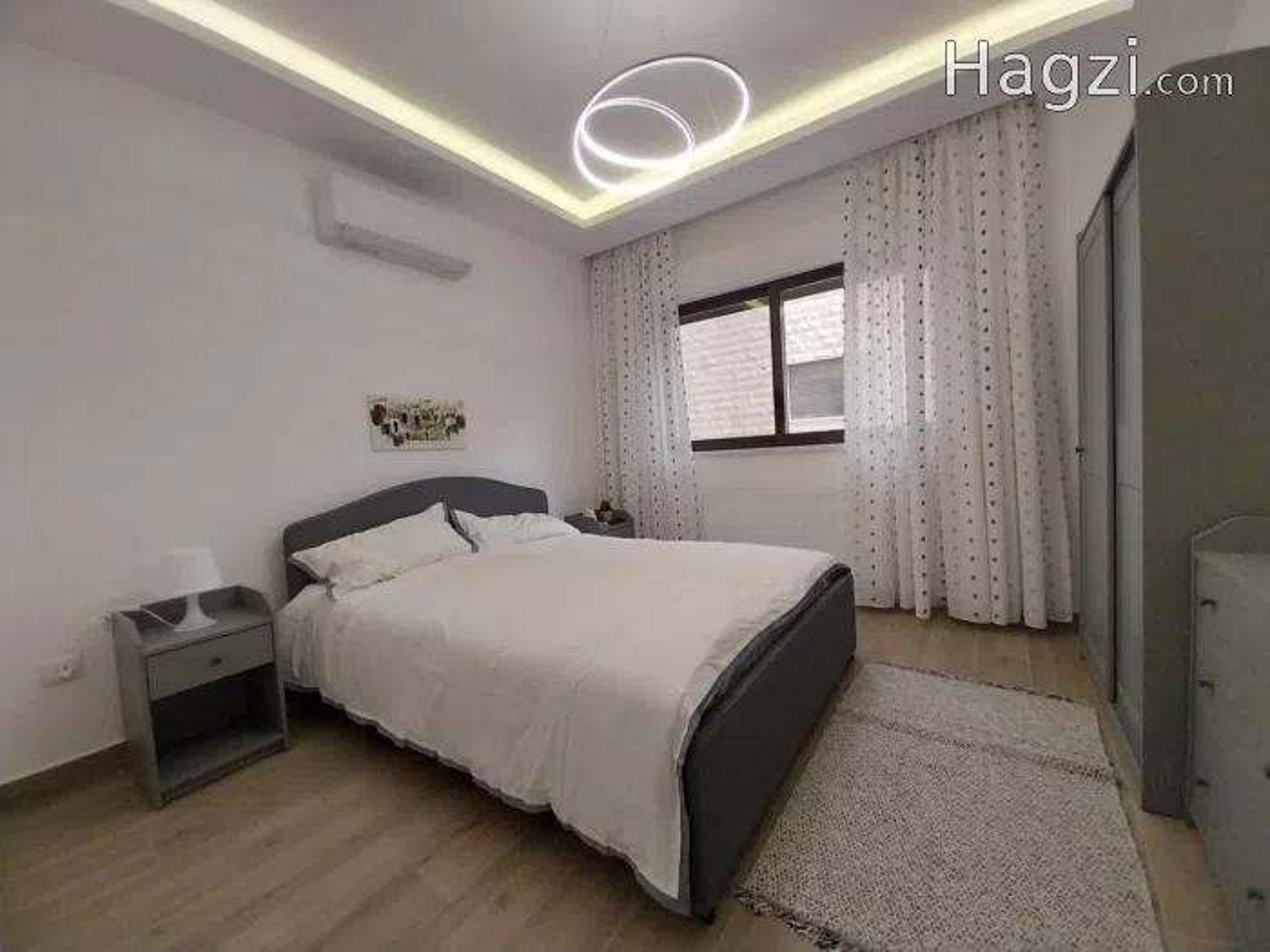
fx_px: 477
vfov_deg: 89.9
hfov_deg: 106.2
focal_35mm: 13
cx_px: 635
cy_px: 476
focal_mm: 1.3
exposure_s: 1/50
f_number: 2.2
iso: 100
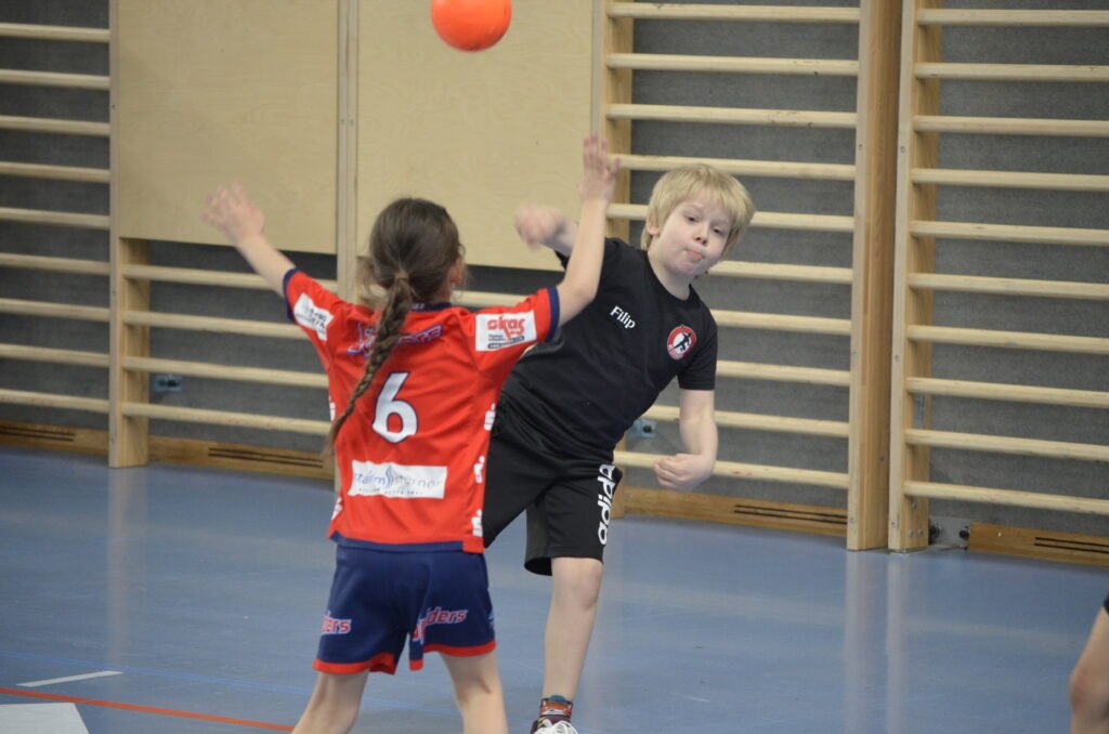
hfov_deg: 12.5
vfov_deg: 8.3
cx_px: 554
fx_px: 5072
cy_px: 367
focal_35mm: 165
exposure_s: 1/250
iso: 1600
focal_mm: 110
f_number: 4.5
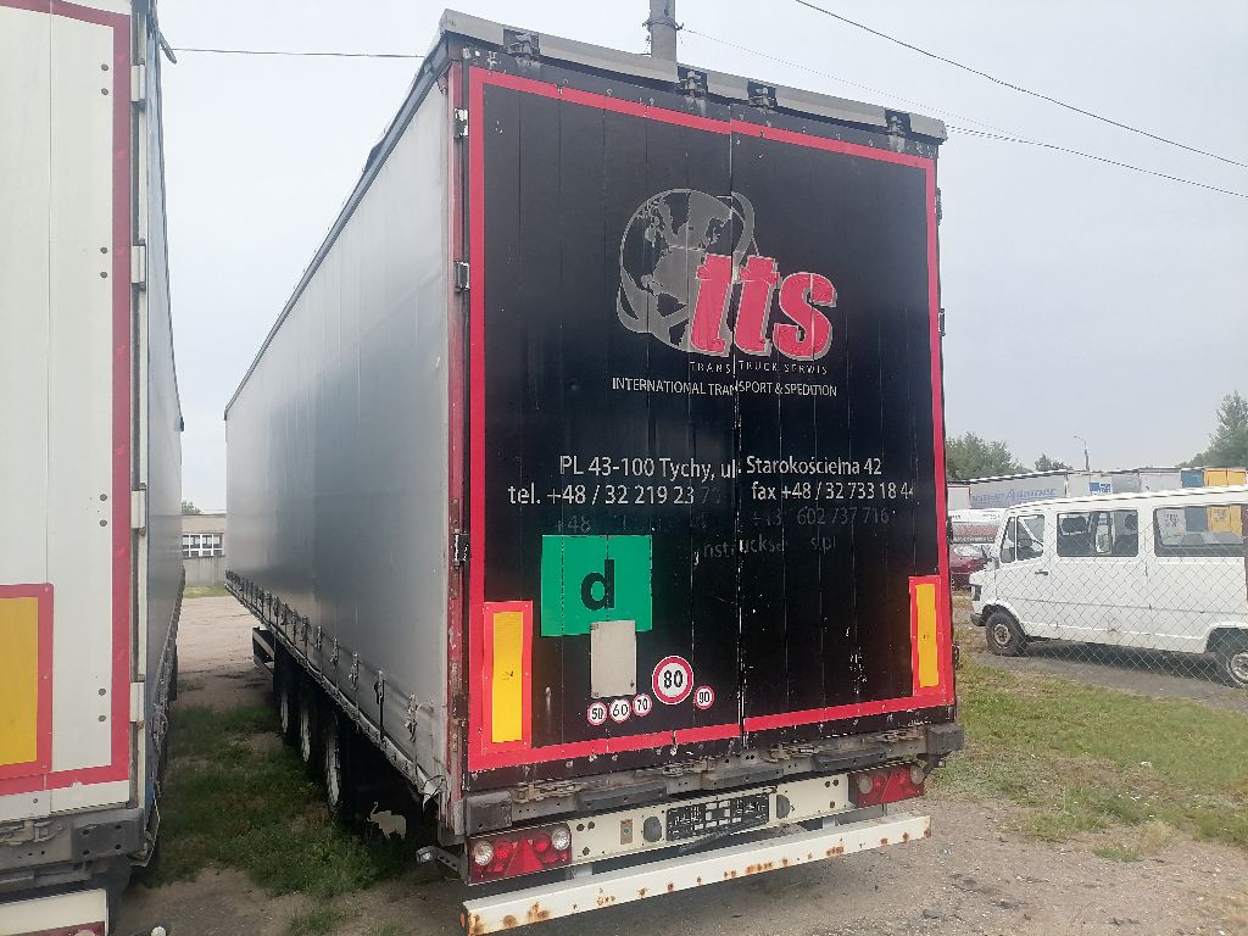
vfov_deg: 53.1
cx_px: 624
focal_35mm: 26
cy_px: 468
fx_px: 937
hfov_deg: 67.3
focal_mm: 4.25
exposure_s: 1/200
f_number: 1.8
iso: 50
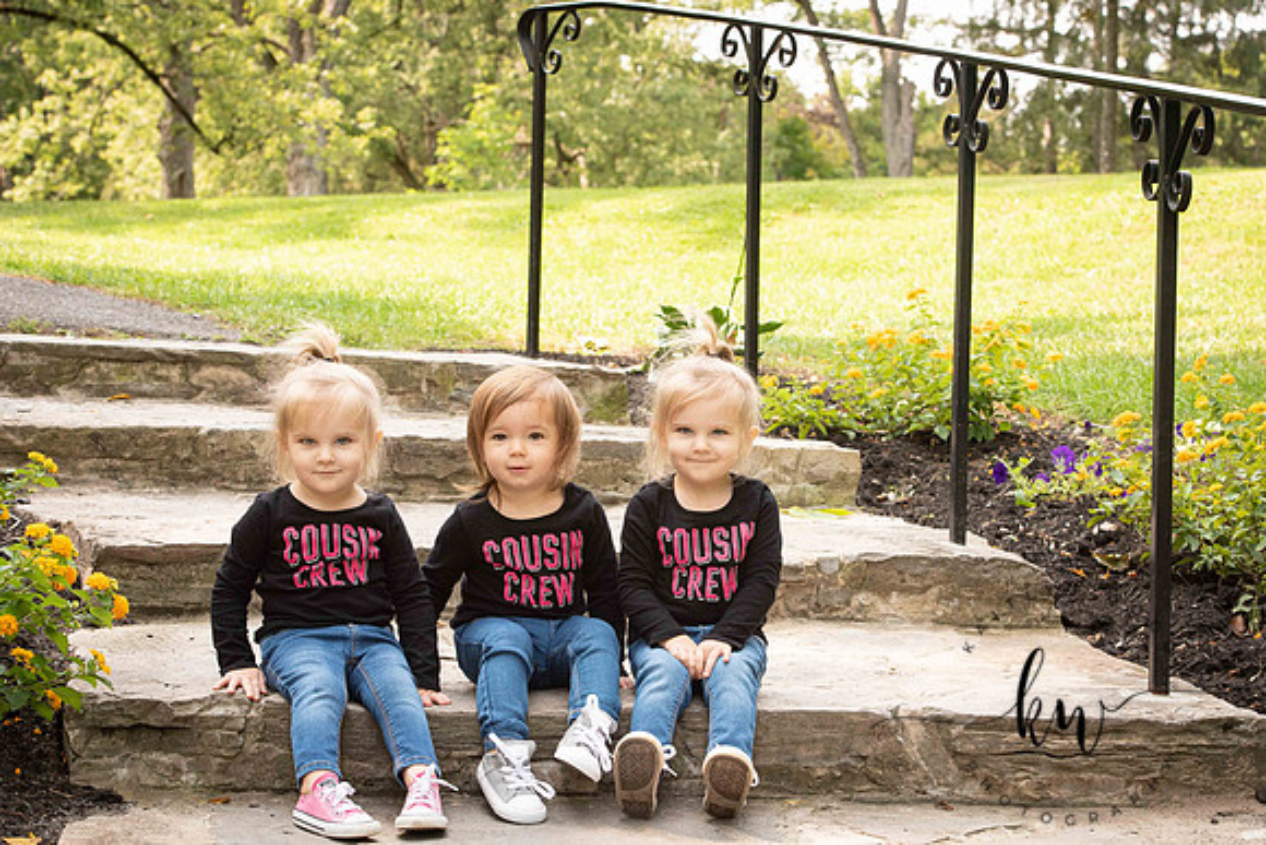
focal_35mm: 70
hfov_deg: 28.8
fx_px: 2462
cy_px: 422
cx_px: 633
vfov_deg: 19.5
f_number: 8
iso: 640
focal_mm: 70
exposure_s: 1/200
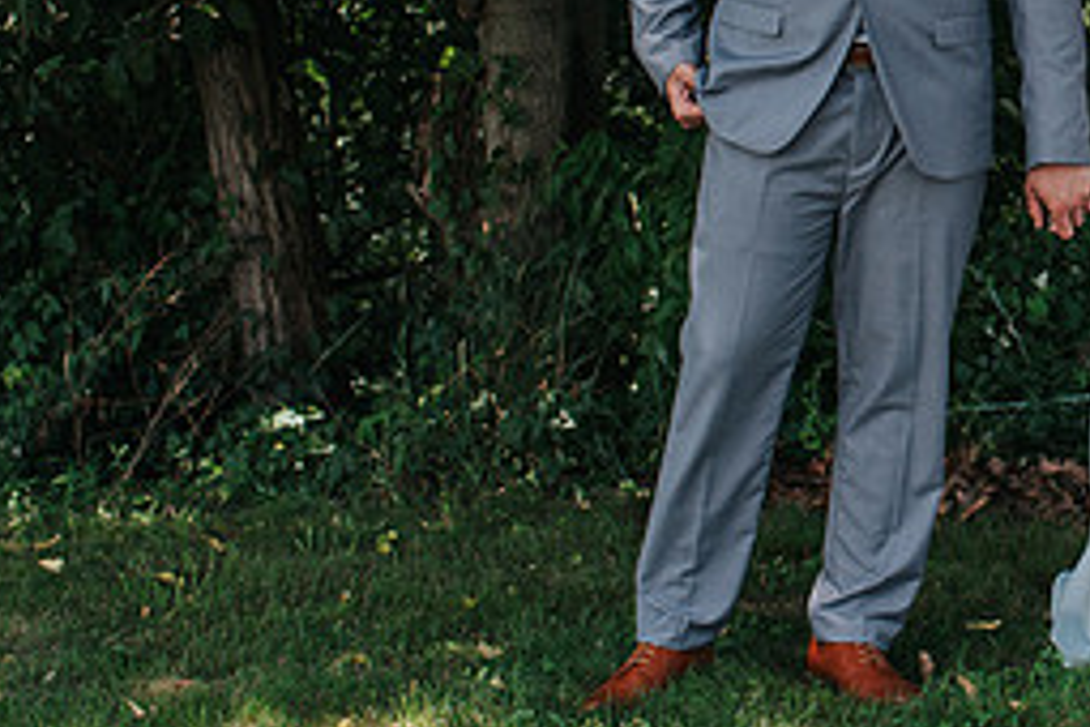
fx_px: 2937
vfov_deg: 14.0
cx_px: 1235
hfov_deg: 20.0
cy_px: 106
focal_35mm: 97
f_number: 2.8
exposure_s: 1/500
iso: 100
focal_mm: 35
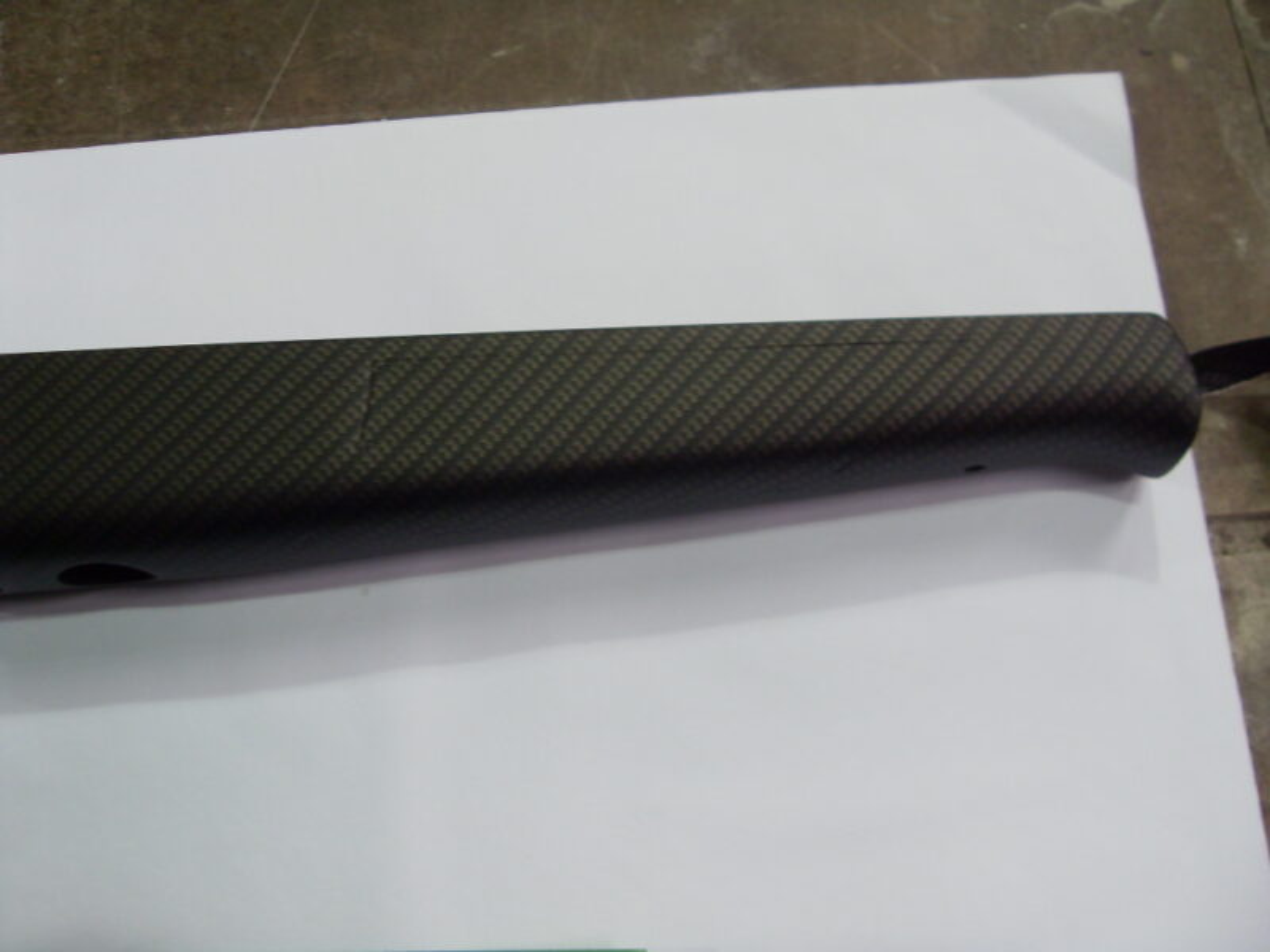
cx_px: 635
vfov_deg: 40.7
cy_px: 476
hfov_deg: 52.6
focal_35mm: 35
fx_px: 1284
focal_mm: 6.3
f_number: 2.8
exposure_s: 1/45
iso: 120
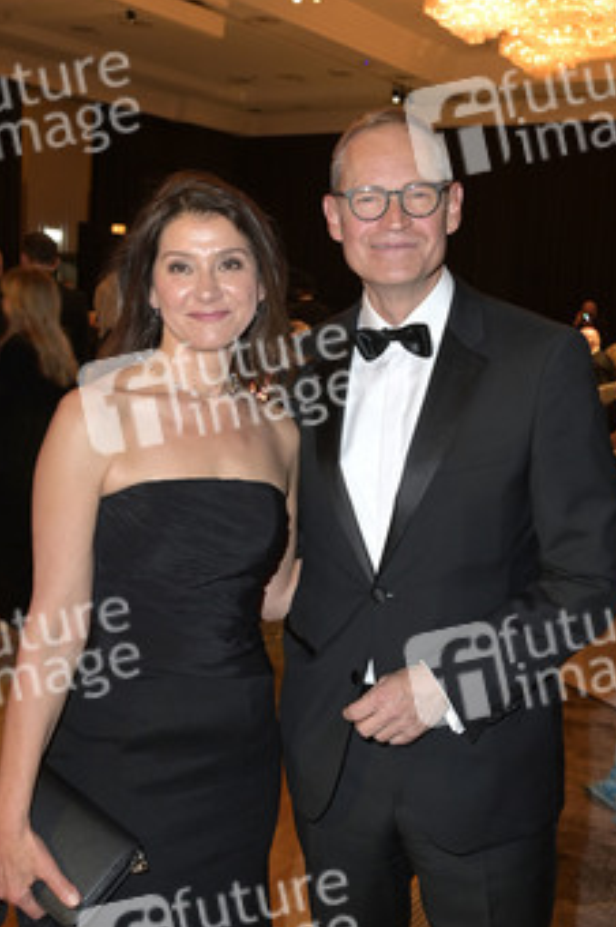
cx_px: 297
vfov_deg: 48.4
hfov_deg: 33.3
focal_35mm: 40
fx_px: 1029
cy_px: 526
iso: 2000
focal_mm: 34
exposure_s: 1/40
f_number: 5
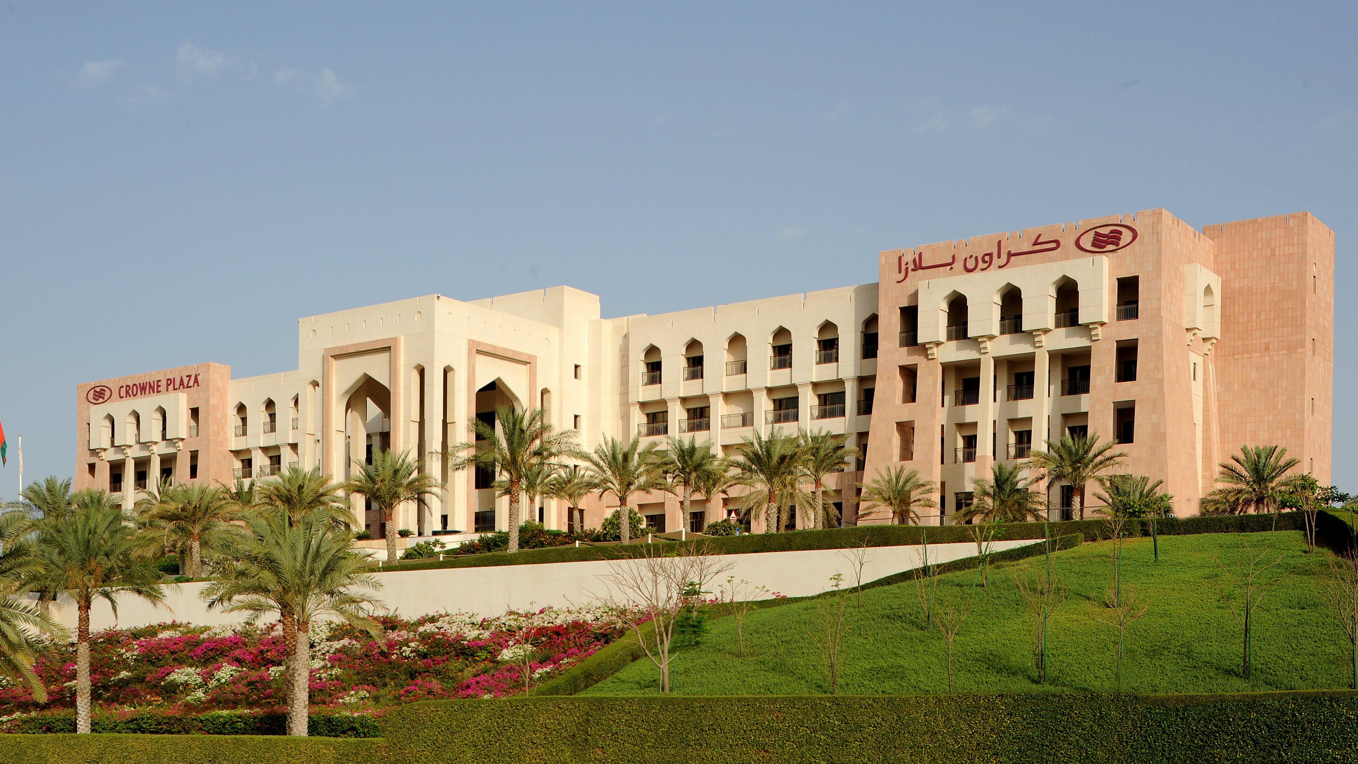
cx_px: 688
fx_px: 1728
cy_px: 341
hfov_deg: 42.9
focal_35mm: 48
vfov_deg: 24.9
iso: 400
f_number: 11
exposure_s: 1/640
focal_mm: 45
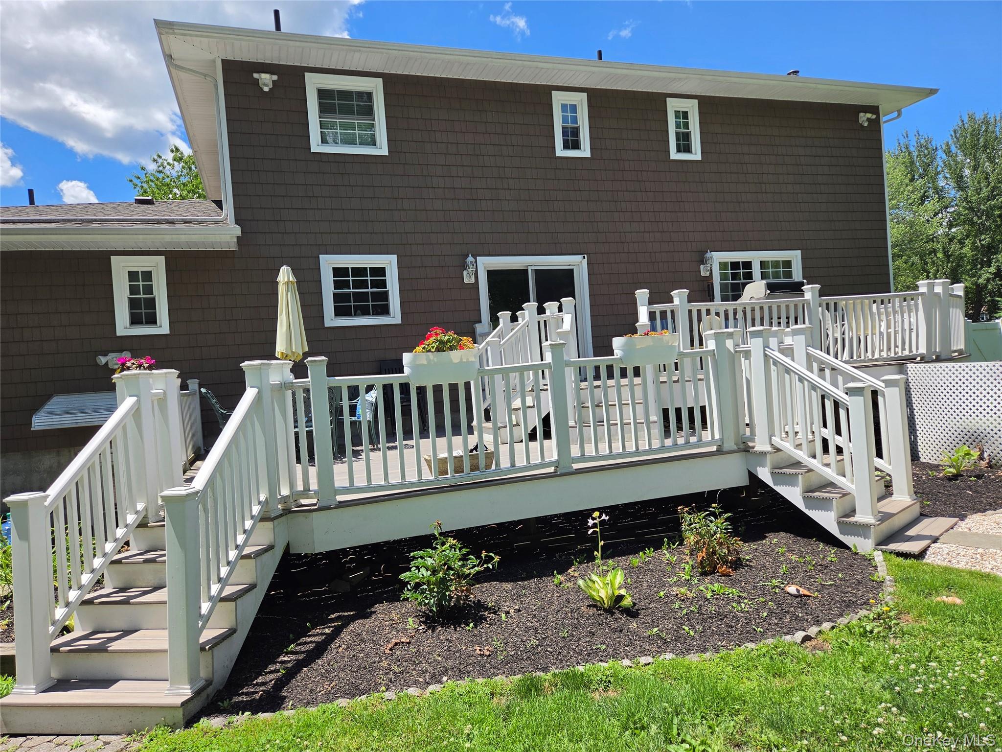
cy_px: 376
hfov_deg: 73.9
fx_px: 666
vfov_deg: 58.9
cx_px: 501
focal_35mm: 23
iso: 80
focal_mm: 5.4
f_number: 1.8
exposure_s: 1/3788
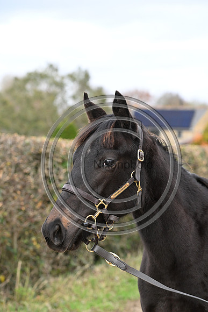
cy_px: 156
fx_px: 953
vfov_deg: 18.6
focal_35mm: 110
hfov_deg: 12.5
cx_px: 104
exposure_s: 1/1000
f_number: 5.6
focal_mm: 110
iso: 3200
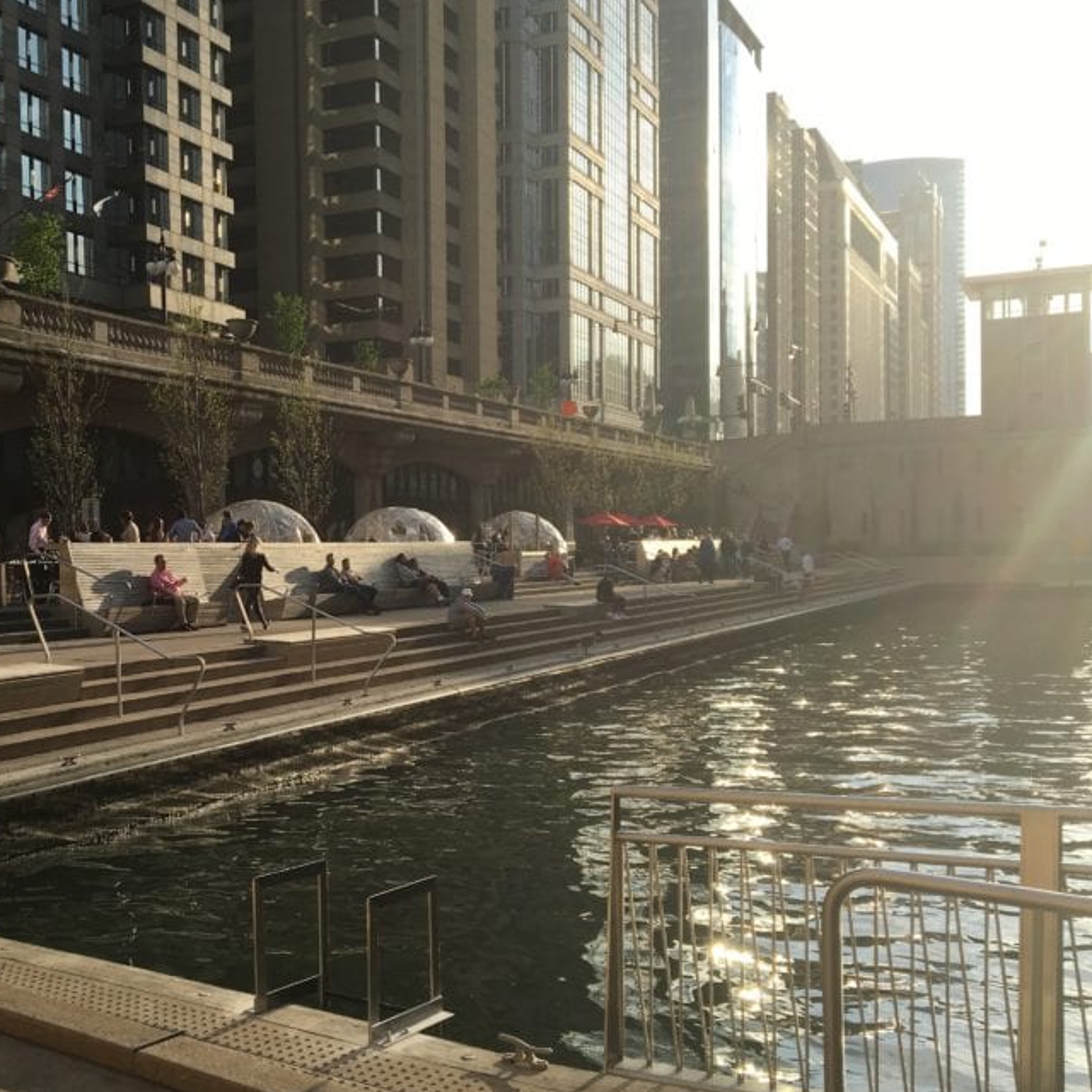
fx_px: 1463
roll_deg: +0.4
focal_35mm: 41
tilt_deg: -1.6
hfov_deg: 39.8
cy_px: 592
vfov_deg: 40.9
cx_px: 276
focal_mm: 4.15
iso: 25
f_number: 2.2
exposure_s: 1/1148
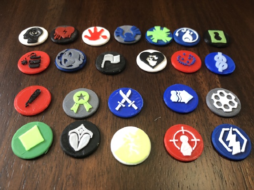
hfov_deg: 63.4
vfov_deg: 49.8
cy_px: 95
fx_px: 206
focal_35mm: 28
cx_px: 127
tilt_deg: -54.1
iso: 80
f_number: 1.8
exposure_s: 1/15
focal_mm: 3.99
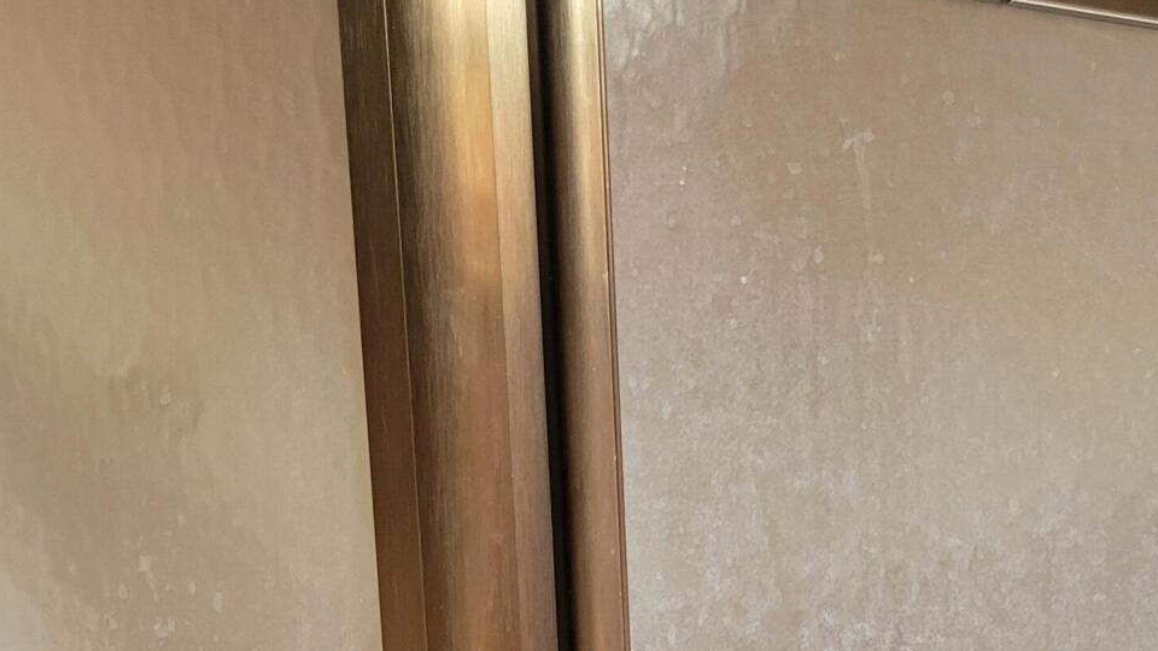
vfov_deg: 16.8
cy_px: 1179
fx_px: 1812
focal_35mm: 59
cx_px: 715
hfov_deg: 35.3
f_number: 1.8
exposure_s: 1/40
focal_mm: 5.4
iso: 250
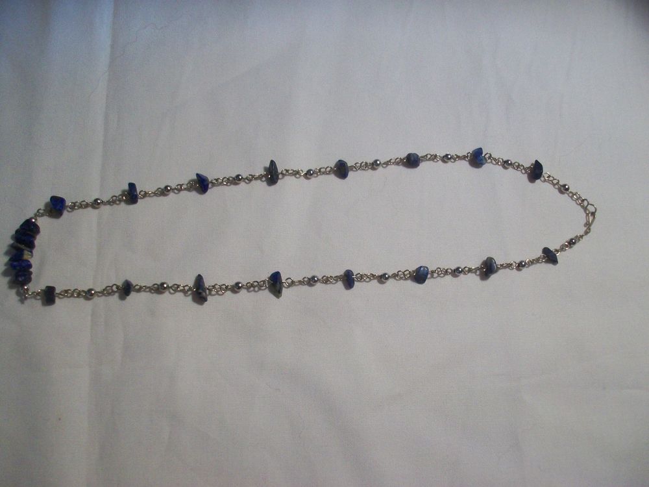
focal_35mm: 34
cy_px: 244
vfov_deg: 41.8
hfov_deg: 54.0
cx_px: 324
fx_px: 637
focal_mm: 5.7
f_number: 2.8
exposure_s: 1/50
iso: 160
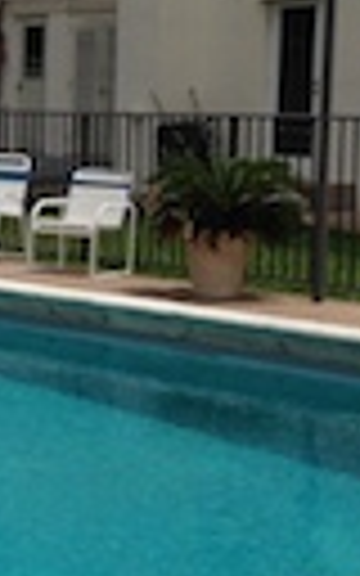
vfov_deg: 19.1
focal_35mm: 109
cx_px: -256
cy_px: 284
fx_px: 1711
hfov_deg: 11.3
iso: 50
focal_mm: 4.12
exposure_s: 1/3623
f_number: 2.4
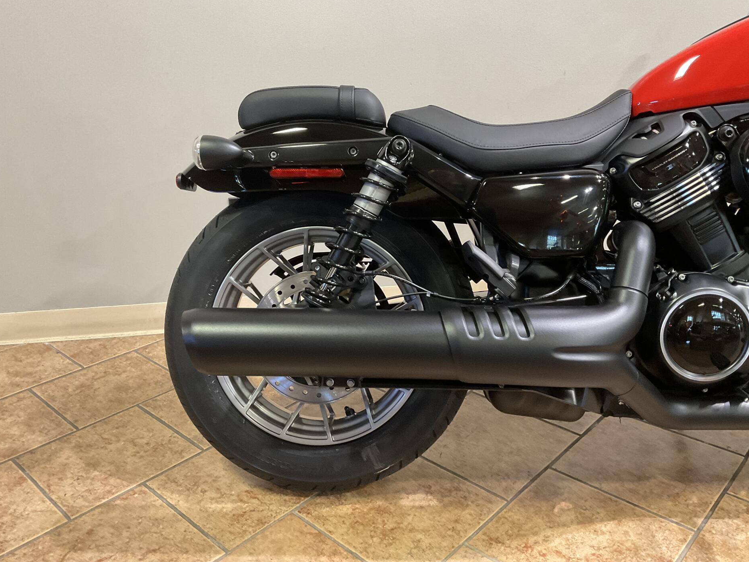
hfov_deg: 58.4
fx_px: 671
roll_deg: +1.5
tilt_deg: -19.6
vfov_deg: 45.4
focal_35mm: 31
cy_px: 263
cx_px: 376
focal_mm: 3
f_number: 1.8
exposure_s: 1/60
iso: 160
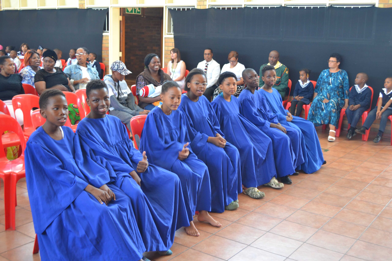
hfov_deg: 46.4
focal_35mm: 42
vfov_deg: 31.9
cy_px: 130
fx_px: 457
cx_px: 196
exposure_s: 1/15
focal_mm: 28
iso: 400
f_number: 4.5
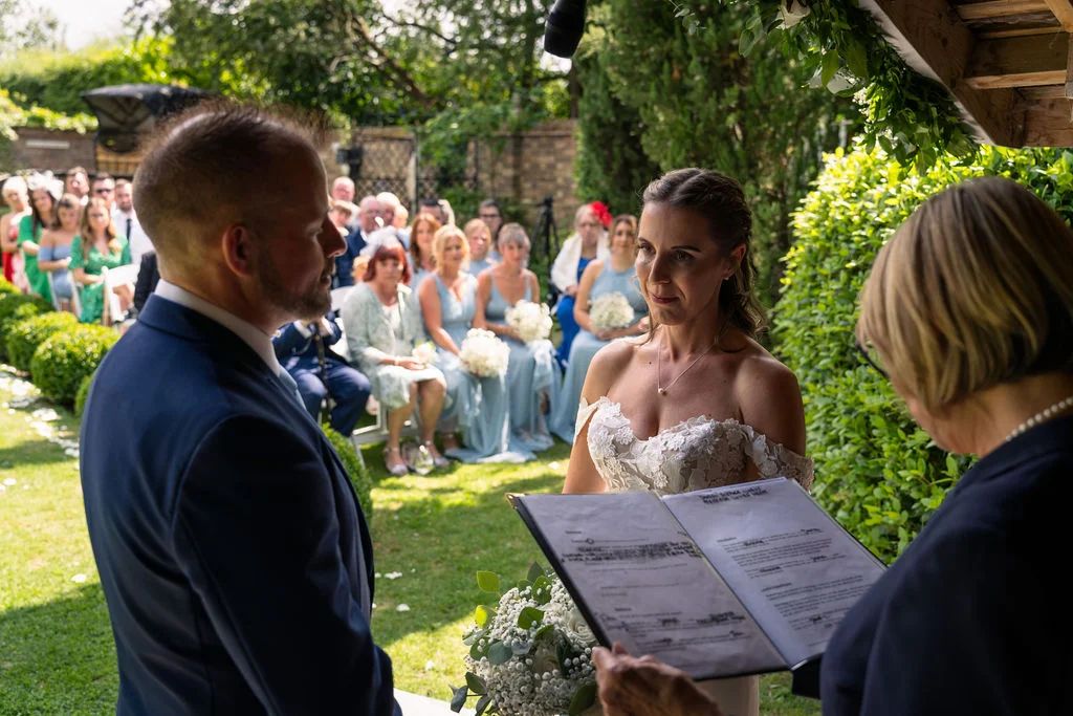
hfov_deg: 53.1
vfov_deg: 36.9
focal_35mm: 36
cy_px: 358
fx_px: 1073
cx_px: 536
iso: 100
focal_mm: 36
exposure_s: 1/200
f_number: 3.5
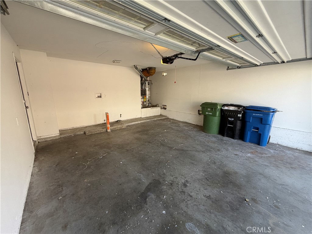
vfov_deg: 85.7
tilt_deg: -13.5
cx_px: 156
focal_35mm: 14
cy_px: 117
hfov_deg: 102.1
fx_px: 126
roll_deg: -0.6
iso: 100
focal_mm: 2.22
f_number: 2.2
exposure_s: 1/121
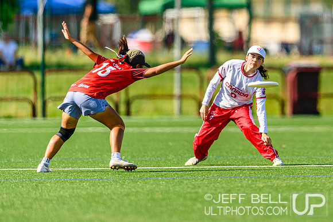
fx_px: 5697
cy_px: 65
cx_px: 256
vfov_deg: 2.2
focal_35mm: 616
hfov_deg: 3.3
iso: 100
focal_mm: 400
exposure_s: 1/1600
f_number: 3.2
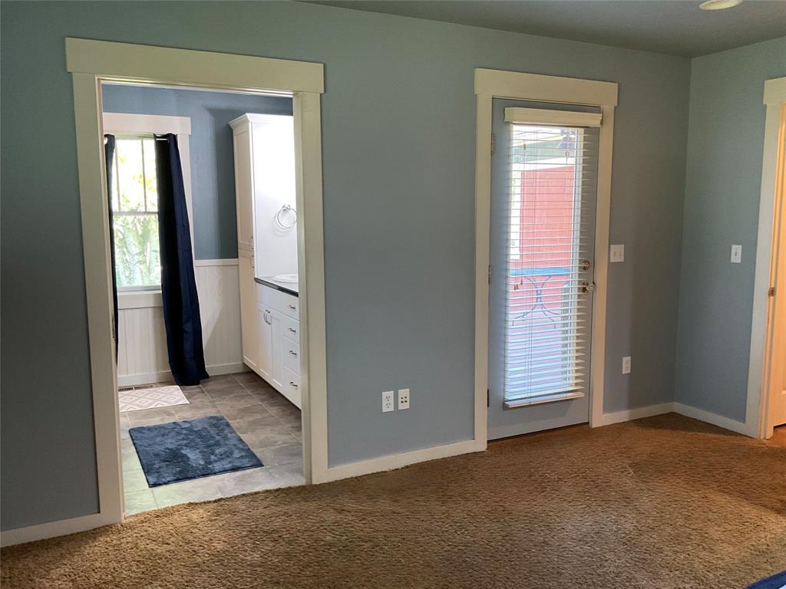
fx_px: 658
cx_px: 393
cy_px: 294
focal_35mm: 29
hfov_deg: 61.7
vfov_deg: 48.2
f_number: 1.8
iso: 200
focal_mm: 3
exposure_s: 1/60
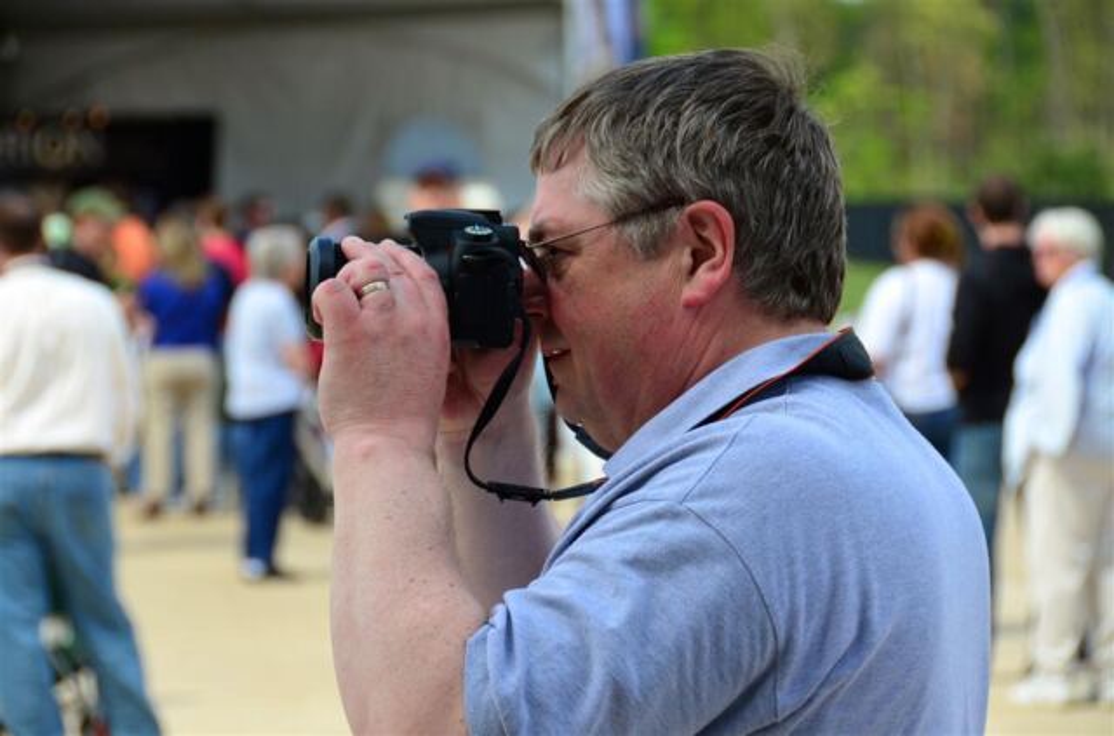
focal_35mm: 142
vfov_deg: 9.6
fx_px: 4398
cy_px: 368
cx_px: 557
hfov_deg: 14.4
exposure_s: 1/400
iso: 200
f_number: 5.3
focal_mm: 95
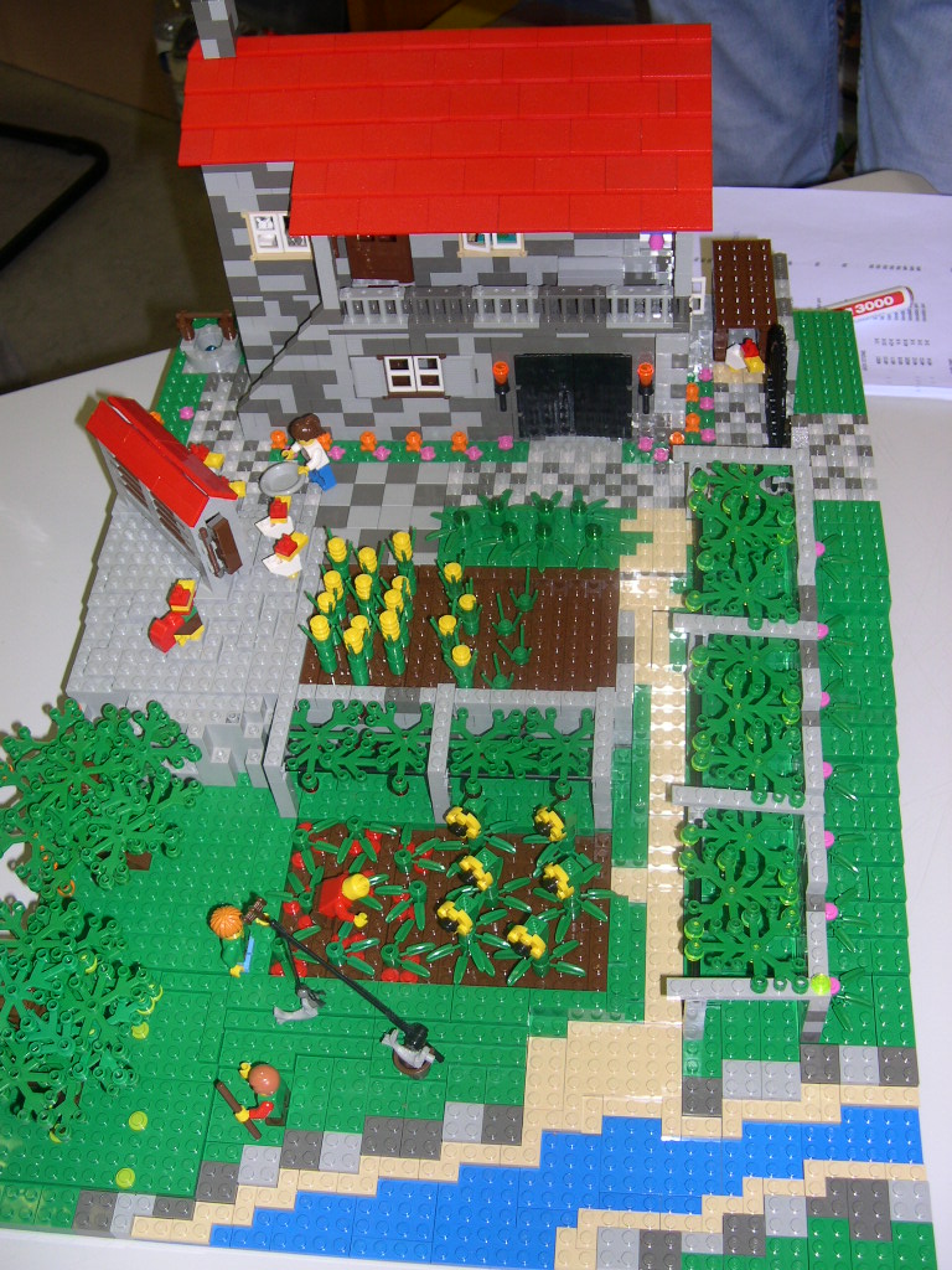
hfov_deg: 37.7
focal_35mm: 38
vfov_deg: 49.0
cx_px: 476
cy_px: 635
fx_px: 1393
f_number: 2.8
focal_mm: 8
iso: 100
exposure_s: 1/60
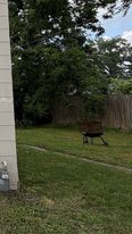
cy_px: 49
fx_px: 230
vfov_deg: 50.9
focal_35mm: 37
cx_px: -98
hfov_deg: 21.9
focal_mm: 2.22
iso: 40
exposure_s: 1/574
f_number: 2.2
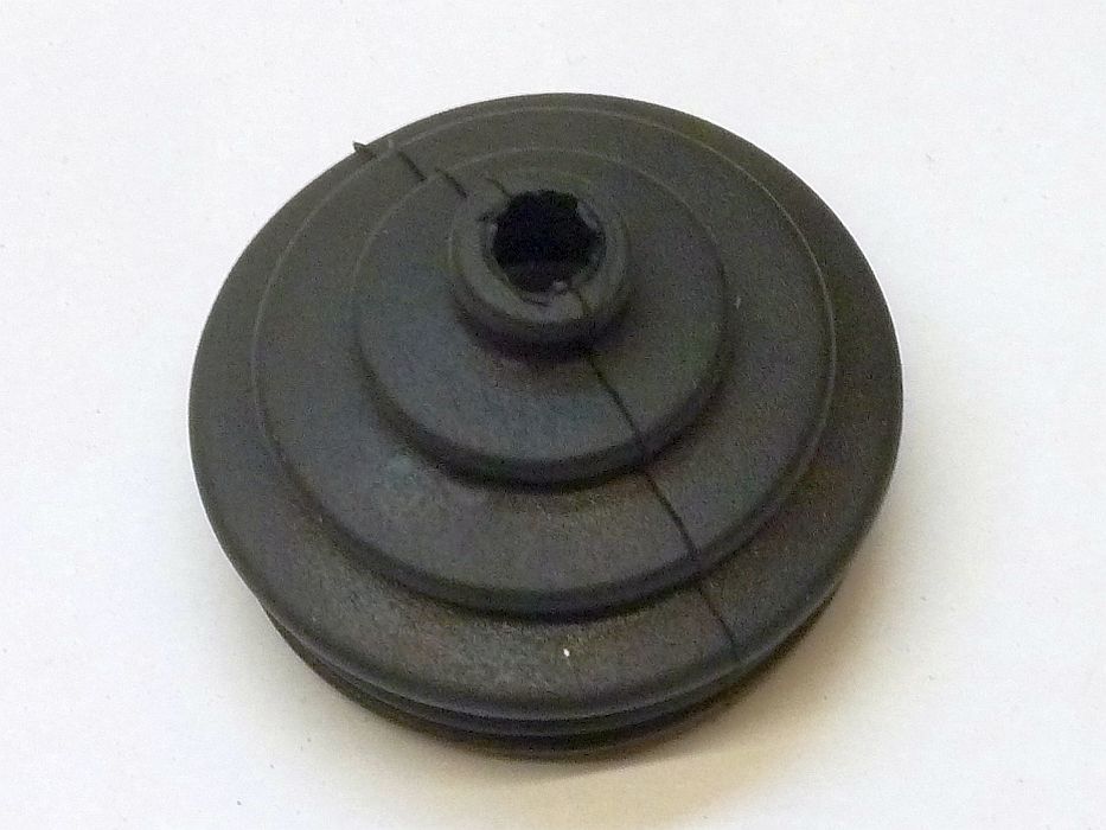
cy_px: 415
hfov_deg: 44.8
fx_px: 1342
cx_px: 553
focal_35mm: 42
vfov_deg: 34.4
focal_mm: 6.9
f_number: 3.7
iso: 320
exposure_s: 1/30
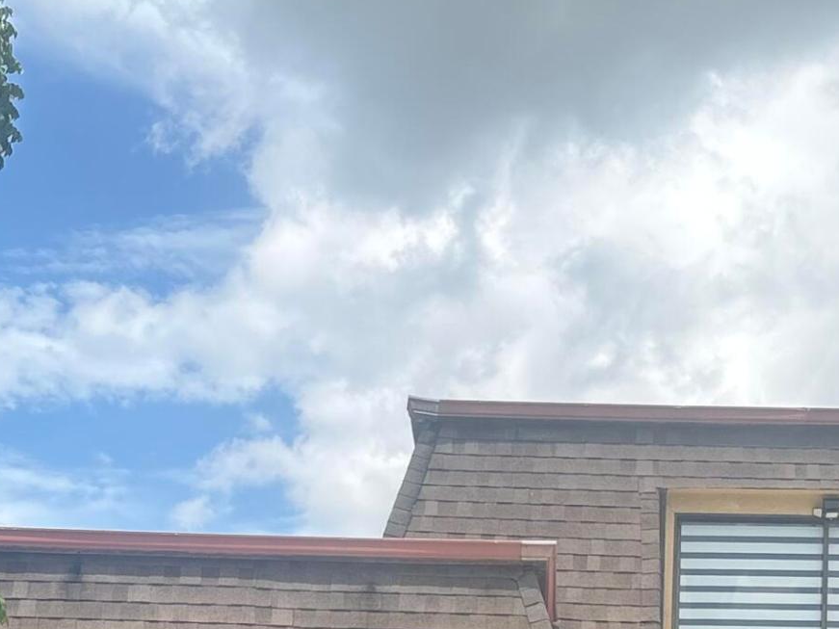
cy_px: 830
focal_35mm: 86
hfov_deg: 22.8
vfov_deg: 16.2
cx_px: 450
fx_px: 2084
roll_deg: -1.1
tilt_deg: +6.8
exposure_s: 1/2538
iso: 50
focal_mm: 5.96
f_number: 1.6
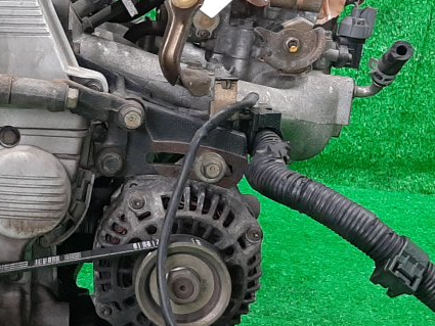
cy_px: 157
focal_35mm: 88
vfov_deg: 16.8
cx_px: -54
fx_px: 1106
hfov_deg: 21.1
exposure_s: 1/50
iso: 145
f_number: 1.7
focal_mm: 3.93
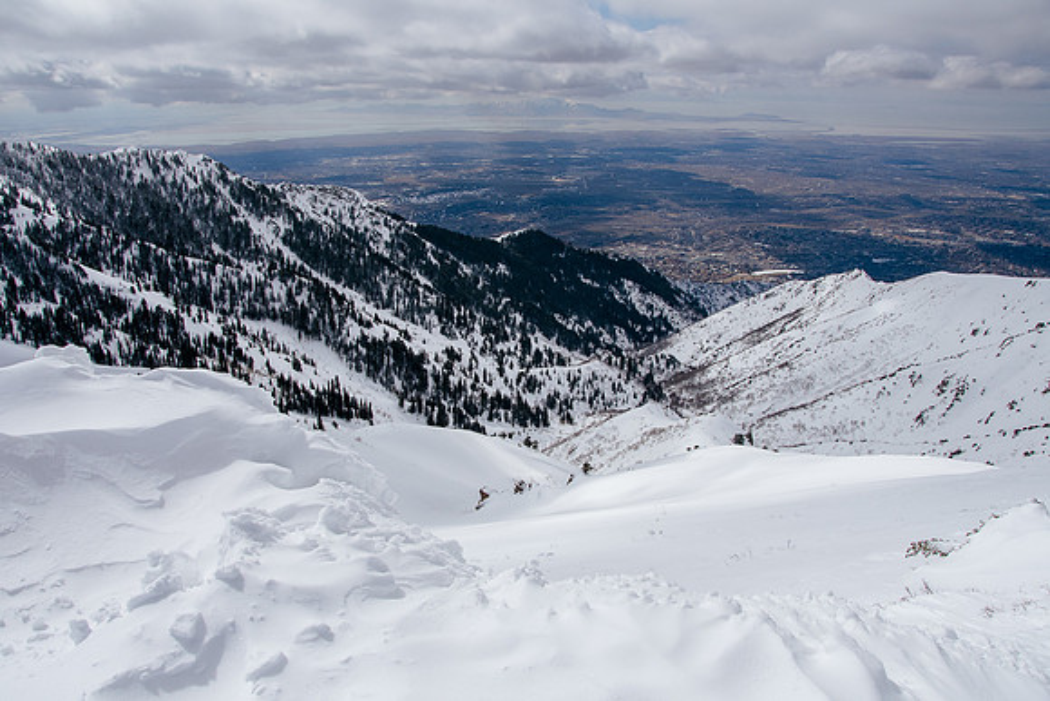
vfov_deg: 48.0
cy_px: 350
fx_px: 788
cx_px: 525
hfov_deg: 67.4
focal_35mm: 27
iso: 320
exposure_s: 1/3200
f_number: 9
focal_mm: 18
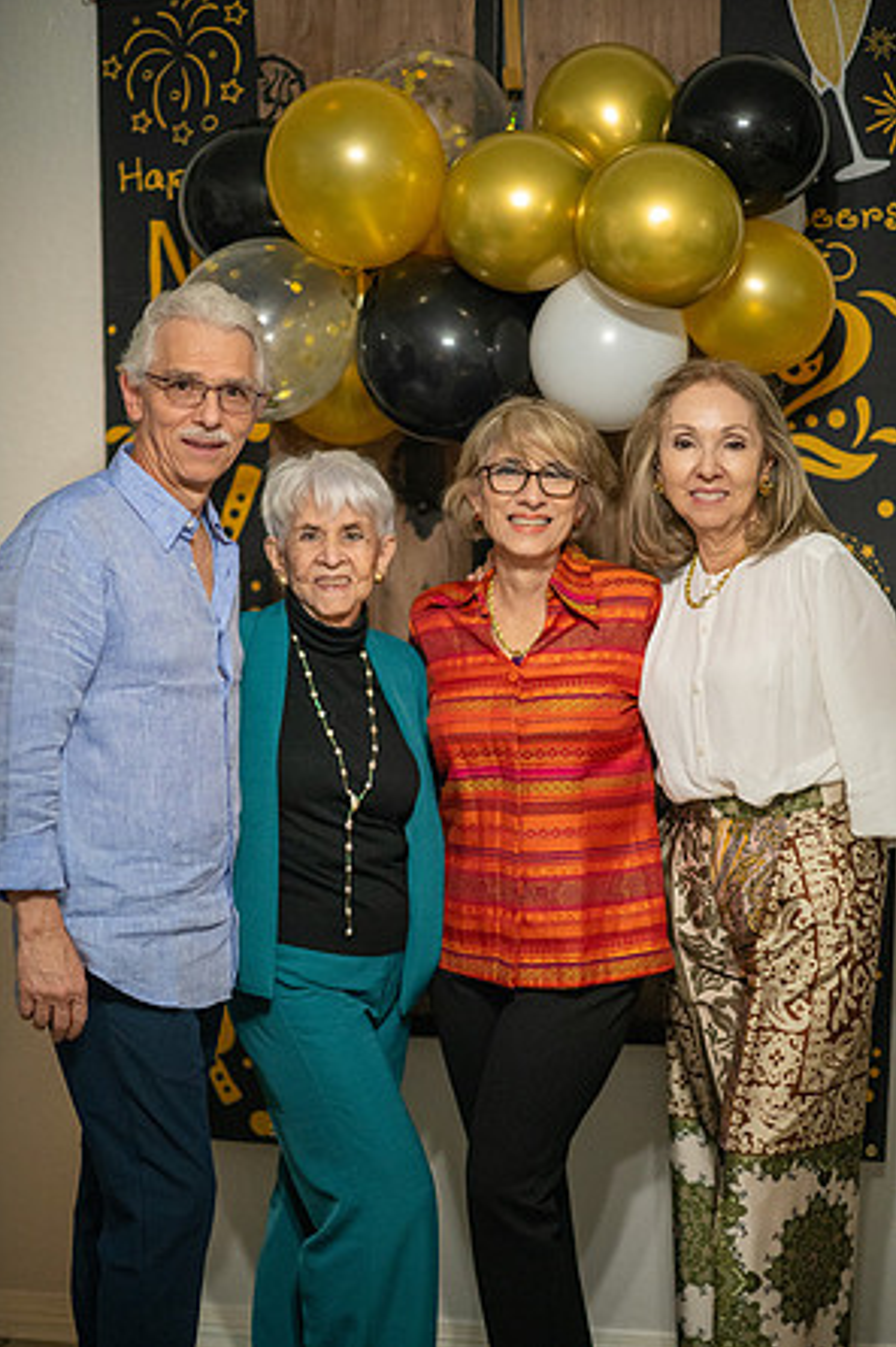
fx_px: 3215
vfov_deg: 23.7
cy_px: 669
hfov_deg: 15.9
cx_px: 446
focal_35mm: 86
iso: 6400
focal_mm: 85
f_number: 1.4
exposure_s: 1/640
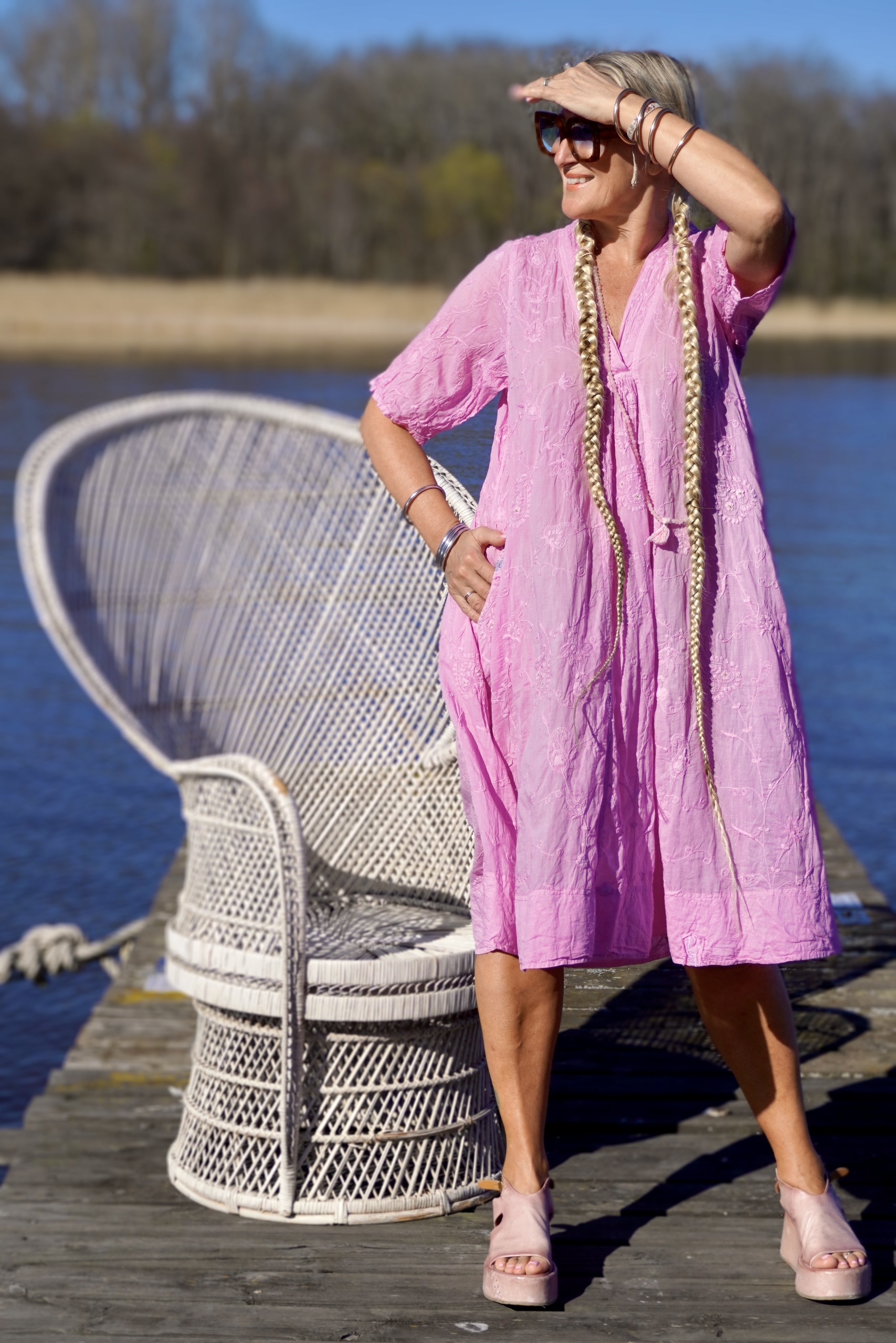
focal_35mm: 57
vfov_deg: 35.1
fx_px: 2128
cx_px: 448
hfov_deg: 23.8
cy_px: 672
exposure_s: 1/1250
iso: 100
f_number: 5.6
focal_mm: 38
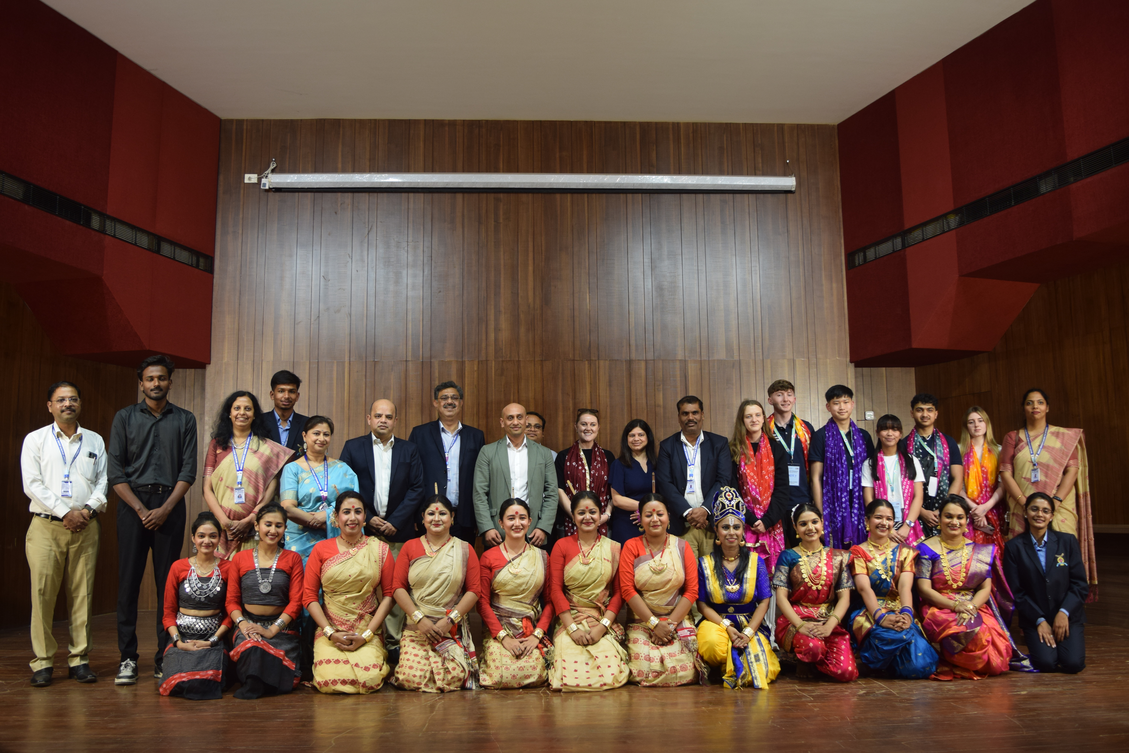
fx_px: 1035
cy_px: 376
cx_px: 564
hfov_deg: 57.2
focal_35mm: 33
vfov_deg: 40.0
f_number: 4.5
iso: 400
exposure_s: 1/80
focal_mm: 22
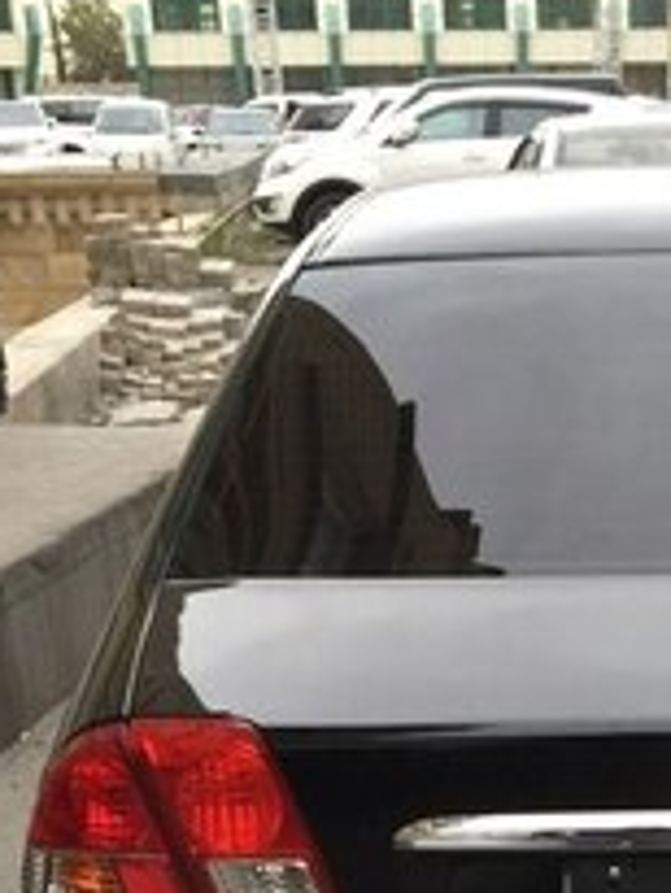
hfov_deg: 20.5
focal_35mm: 70
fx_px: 1807
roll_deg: +0.2
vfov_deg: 25.5
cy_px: 1015
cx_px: 645
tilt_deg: -26.3
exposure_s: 1/33
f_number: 2.2
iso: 80
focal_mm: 4.15
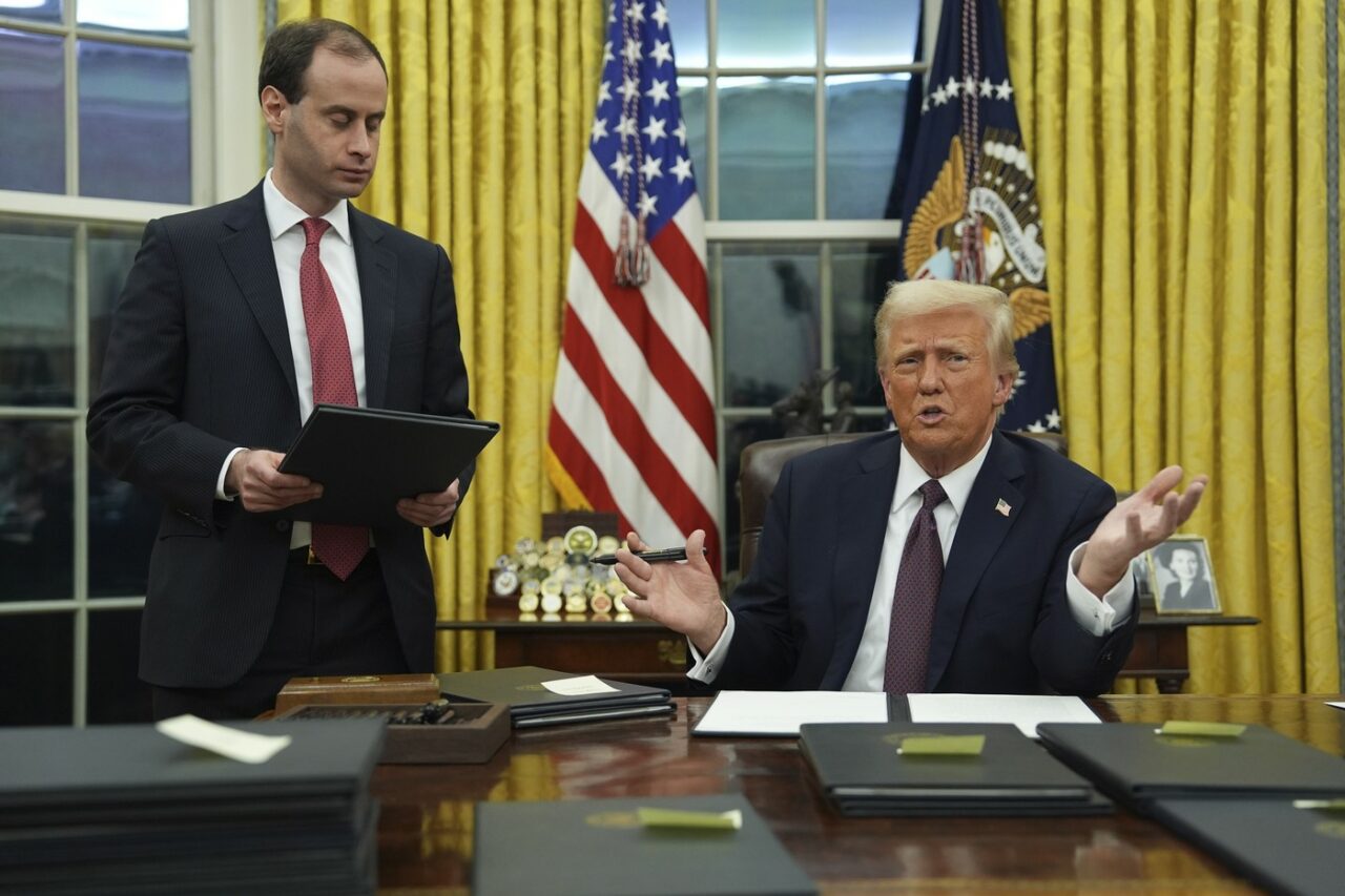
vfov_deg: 29.2
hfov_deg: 42.7
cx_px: 672
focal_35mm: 46
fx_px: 1718
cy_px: 448
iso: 2000
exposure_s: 1/200
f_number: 2.8
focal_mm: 46
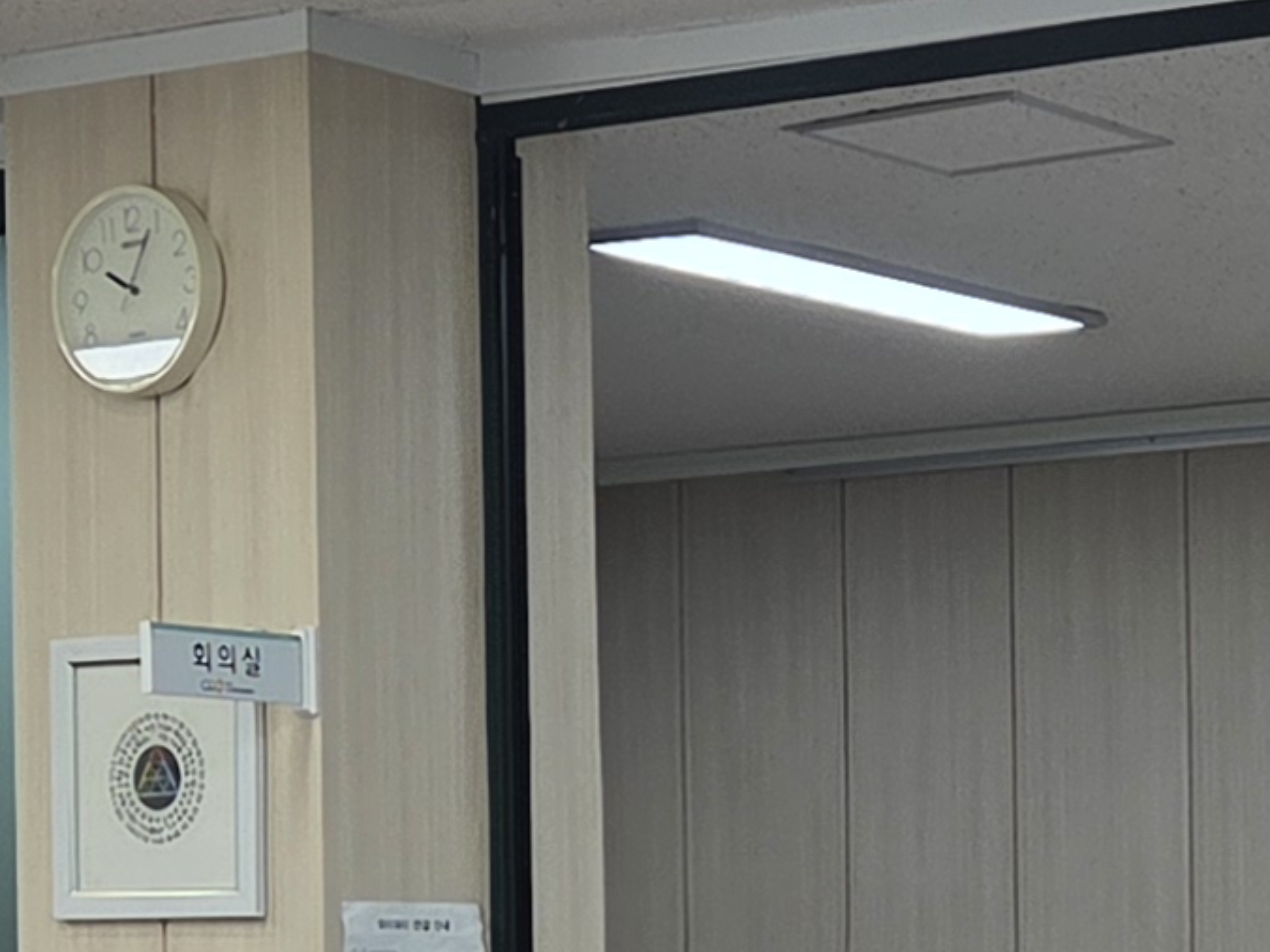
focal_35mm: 136
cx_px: 1388
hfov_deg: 14.2
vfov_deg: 10.7
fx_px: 4990
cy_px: 1221
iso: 40
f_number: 1.8
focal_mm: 5.4
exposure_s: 1/120
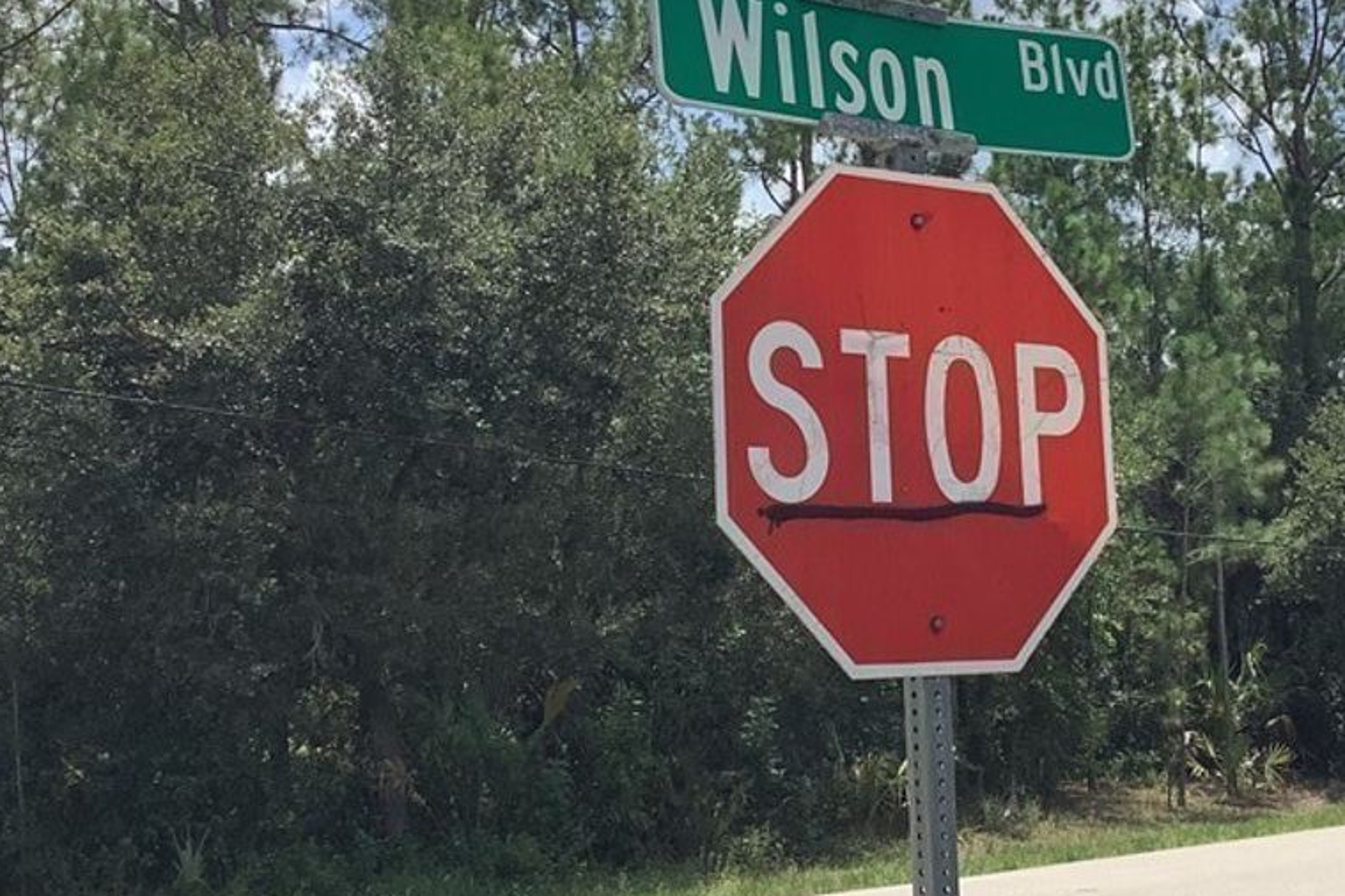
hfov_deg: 34.3
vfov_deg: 23.3
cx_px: 844
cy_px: 357
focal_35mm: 58
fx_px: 2167
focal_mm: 3.3
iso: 25
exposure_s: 1/1481
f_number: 2.4
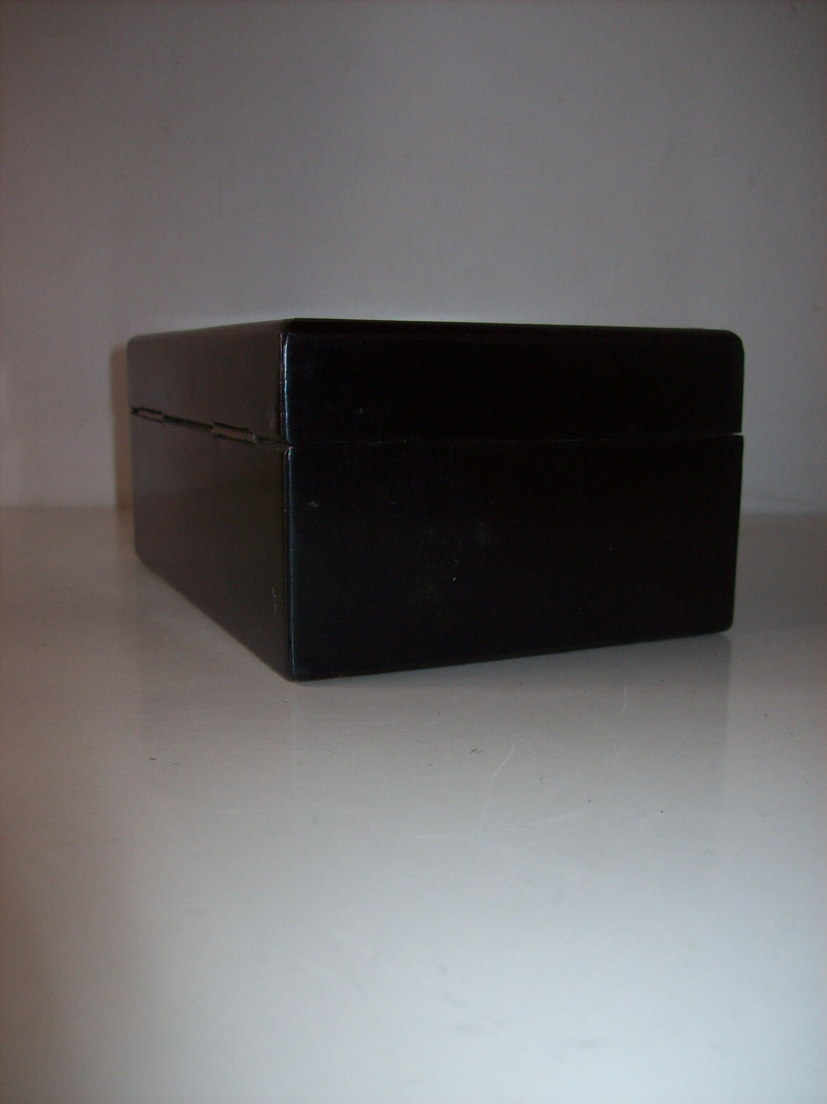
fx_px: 1147
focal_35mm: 36
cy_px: 552
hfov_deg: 39.6
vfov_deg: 51.4
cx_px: 414
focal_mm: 6
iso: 80
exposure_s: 1/64
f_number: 2.7
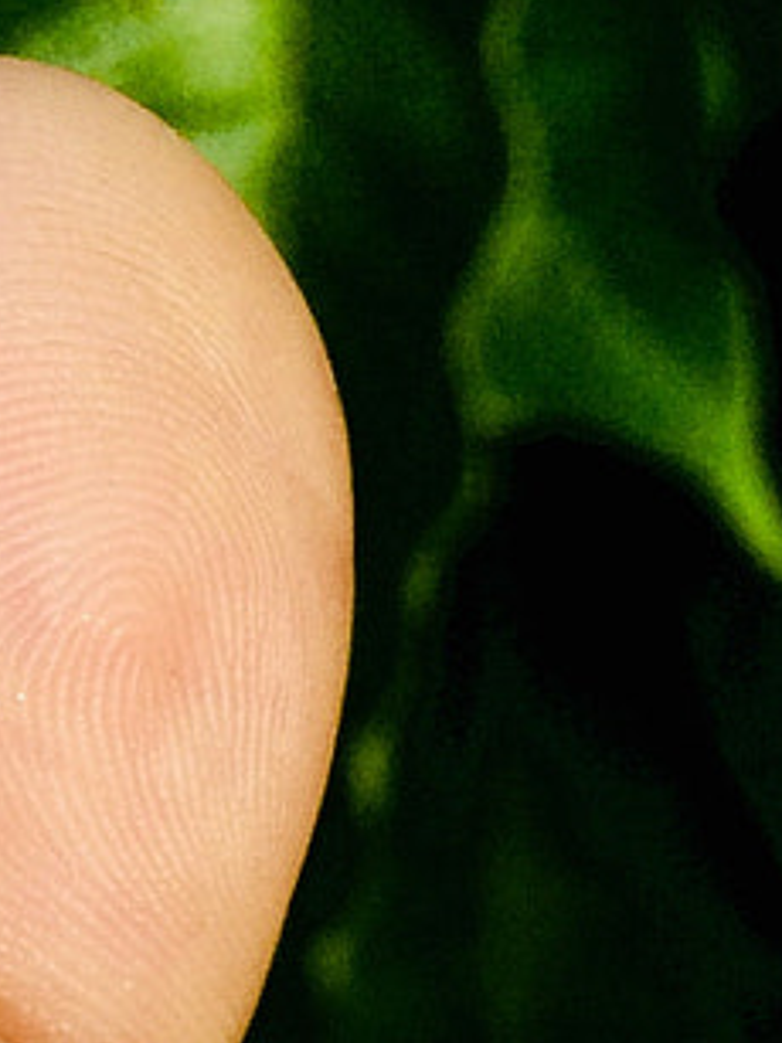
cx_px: 1605
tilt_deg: -81.7
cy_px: 2568
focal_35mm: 151
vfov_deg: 10.9
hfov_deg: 9.2
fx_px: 4551
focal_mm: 4.15
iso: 32
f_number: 2.2
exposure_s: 1/100
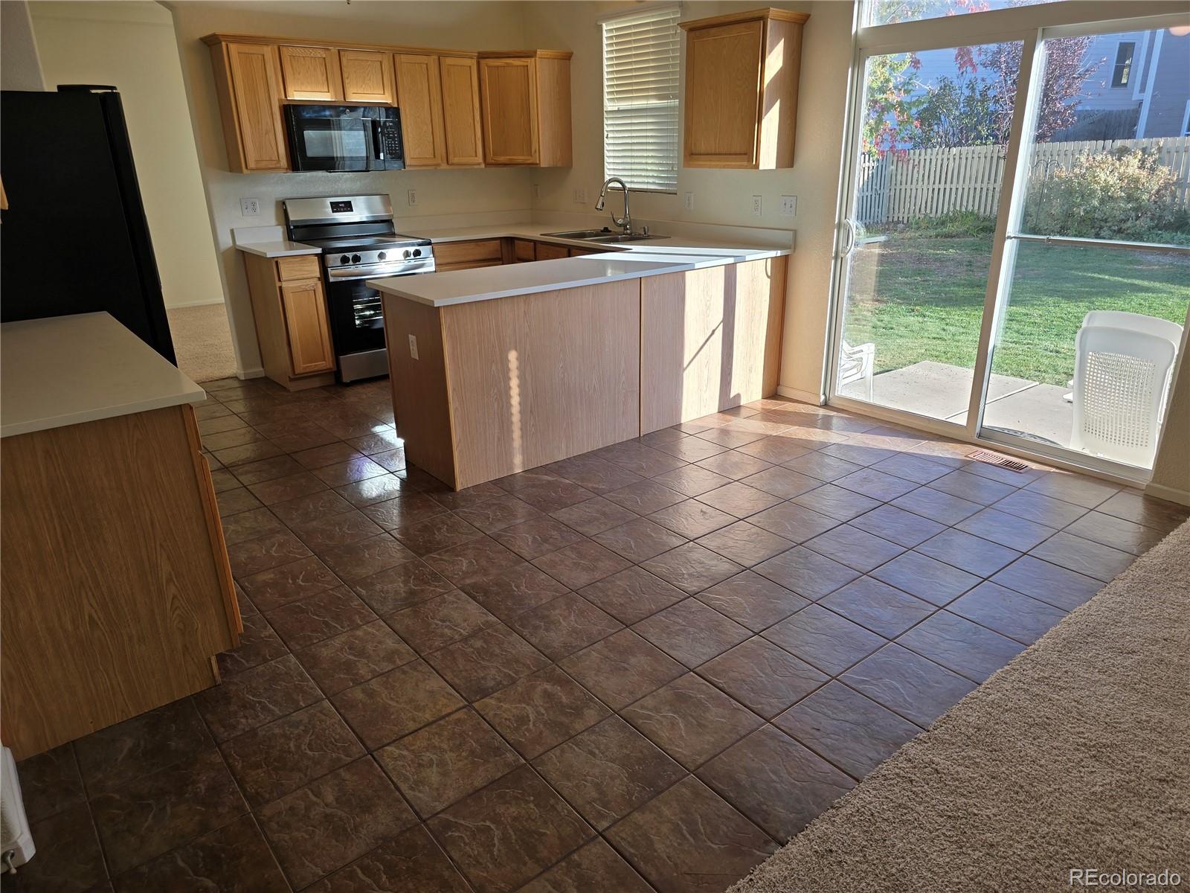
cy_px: 446
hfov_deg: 73.9
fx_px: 791
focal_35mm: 23
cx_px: 595
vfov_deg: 58.9
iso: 12
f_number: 1.7
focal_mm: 6.3
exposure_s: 1/120
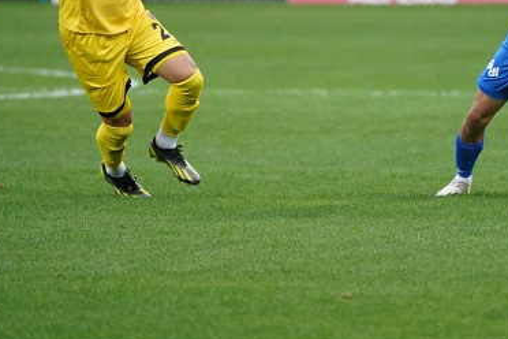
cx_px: 325
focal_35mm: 645
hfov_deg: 3.2
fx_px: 9101
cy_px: 128
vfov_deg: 2.1
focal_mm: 400
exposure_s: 1/2000
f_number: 5.6
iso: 6400
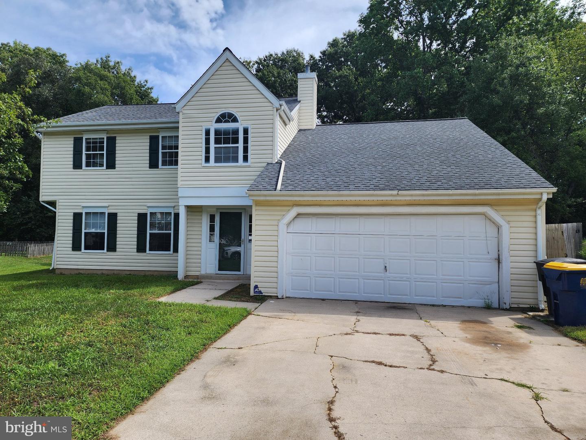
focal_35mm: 23
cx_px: 293
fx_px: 389
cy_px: 220
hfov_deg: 73.9
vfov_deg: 58.9
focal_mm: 6.4
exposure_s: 1/775
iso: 12
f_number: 1.8
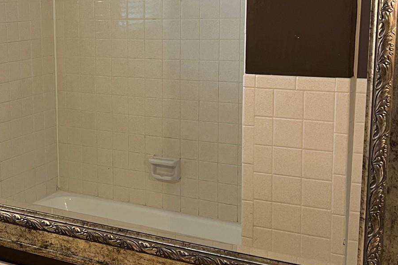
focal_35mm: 62
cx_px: 55
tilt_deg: -9.5
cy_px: 120
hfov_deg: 31.2
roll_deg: +1.2
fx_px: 685
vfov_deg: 21.9
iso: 80
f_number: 1.5
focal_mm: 5.7
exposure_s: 1/60
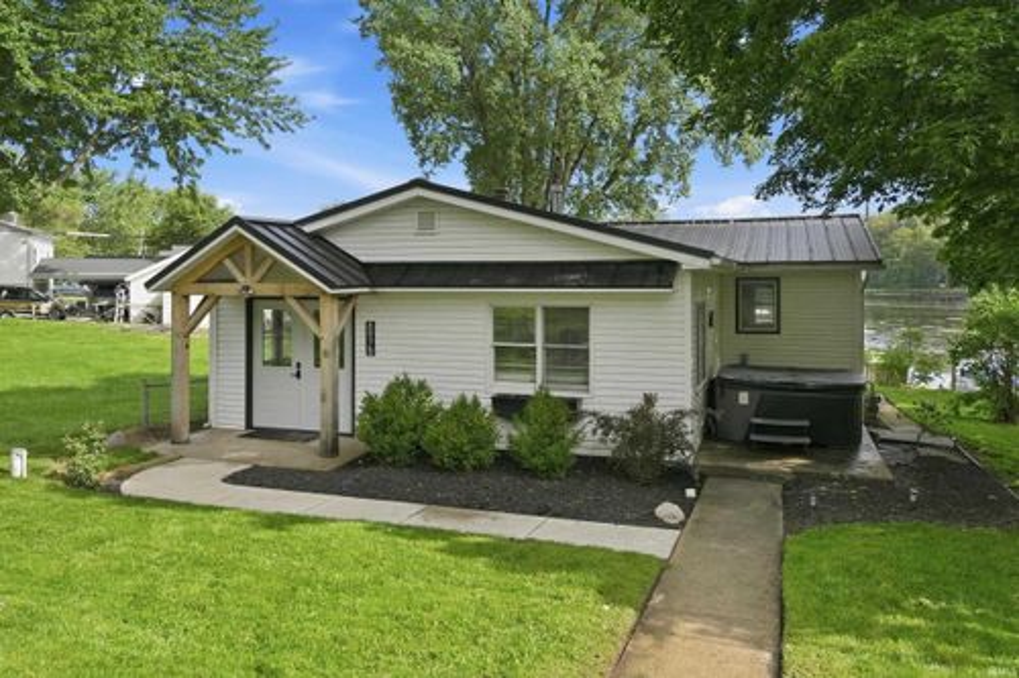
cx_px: 510
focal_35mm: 28
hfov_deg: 66.0
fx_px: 785
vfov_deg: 46.7
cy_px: 339
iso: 800
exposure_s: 1/1000
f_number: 4
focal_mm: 18.5
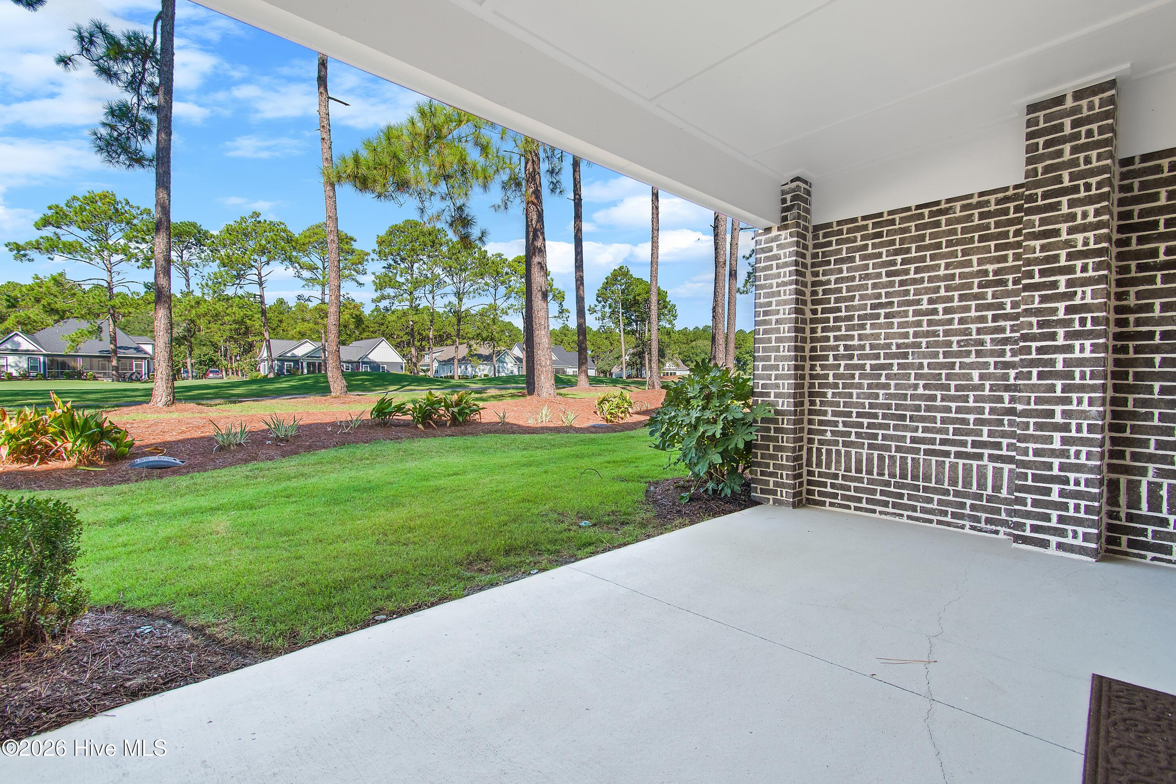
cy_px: 392
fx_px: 490
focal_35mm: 15
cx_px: 588
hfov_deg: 100.4
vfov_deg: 77.3
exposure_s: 1/20
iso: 100
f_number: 4.5
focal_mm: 10
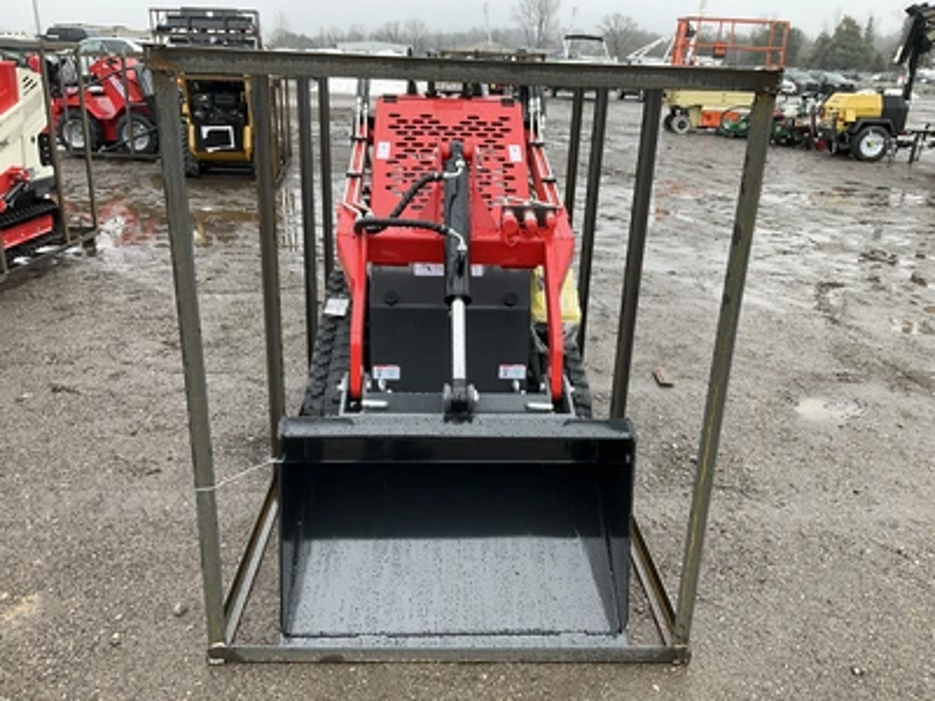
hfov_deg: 61.7
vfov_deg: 48.2
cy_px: 350
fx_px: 783
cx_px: 468
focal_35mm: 29
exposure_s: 1/122
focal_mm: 3
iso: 20
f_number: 1.8
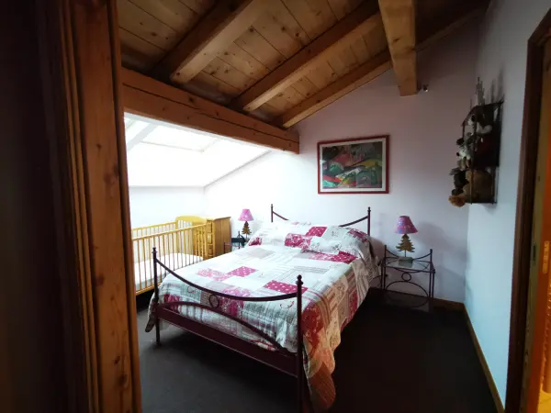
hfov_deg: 94.5
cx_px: 276
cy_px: 206
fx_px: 255
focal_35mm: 16
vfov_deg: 78.1
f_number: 2.2
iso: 320
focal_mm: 2.35
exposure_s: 1/25
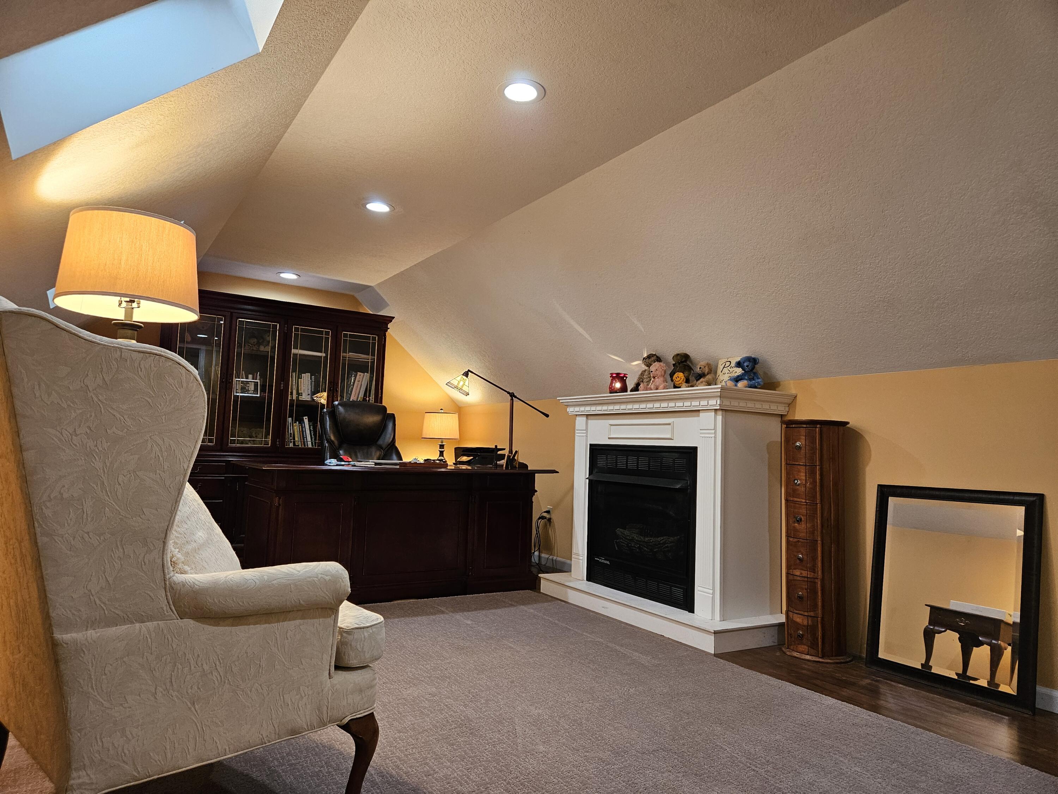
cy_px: 397
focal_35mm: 23
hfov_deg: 73.9
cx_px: 529
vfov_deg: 58.9
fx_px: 703
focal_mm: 5.4
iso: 400
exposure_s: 1/120
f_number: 1.8
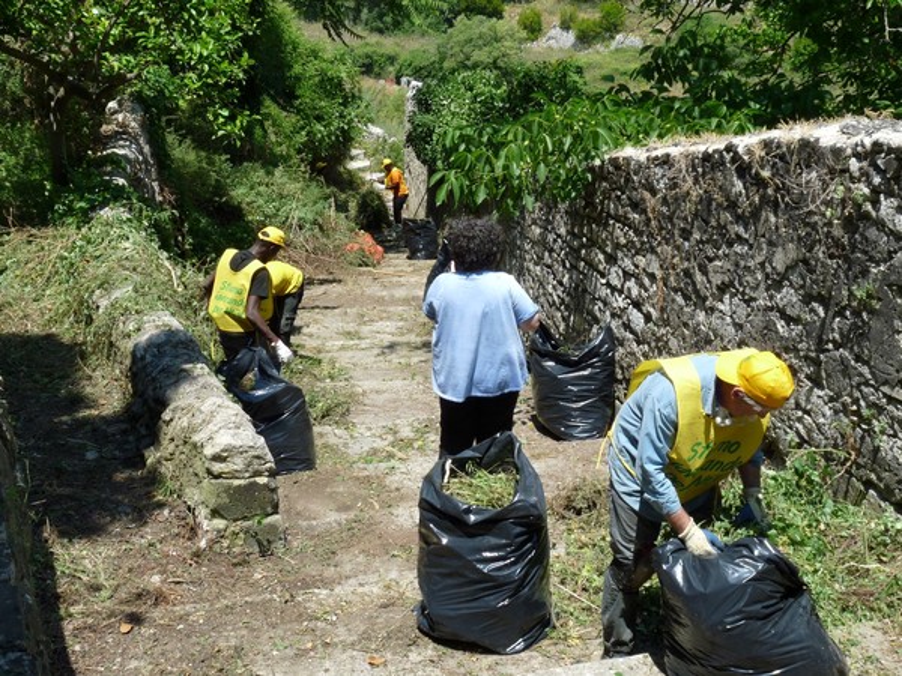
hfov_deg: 36.2
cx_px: 451
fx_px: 1381
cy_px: 338
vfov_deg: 27.5
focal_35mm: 53
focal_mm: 9.5
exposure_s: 1/250
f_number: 5.6
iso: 100
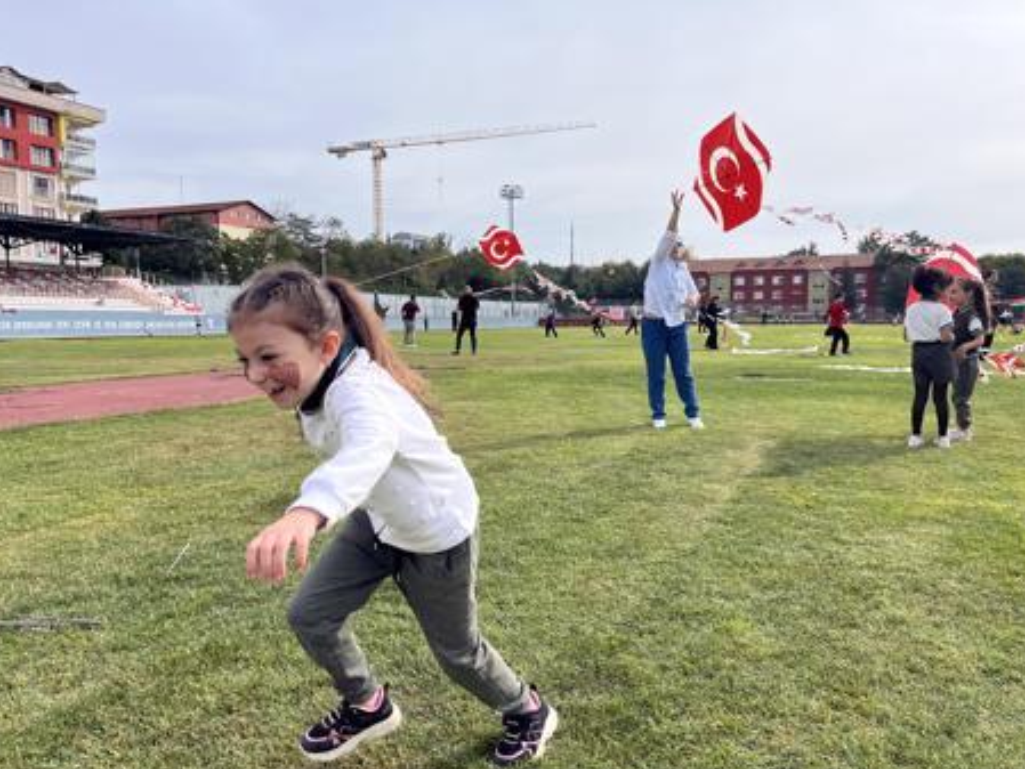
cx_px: 523
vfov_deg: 51.4
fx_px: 800
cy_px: 392
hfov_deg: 65.3
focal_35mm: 27
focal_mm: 5.1
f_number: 1.6
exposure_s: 1/4149
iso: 50
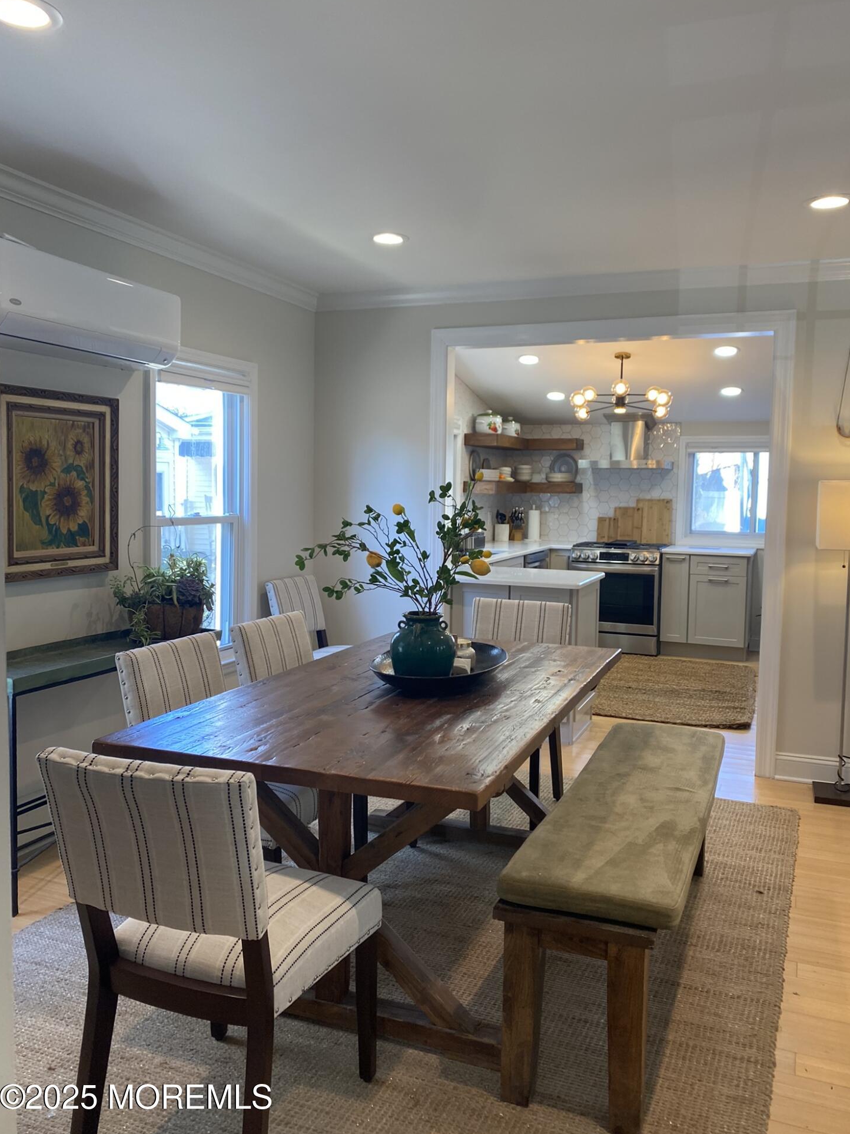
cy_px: 562
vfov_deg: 65.3
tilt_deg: -4.2
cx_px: 439
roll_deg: -1.2
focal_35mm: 27
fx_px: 884
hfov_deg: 51.3
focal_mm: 4.25
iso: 125
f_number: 1.8
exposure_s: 1/120
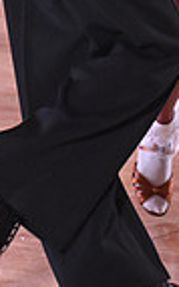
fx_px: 2748
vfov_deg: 5.9
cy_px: -203
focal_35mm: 351
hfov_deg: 3.7
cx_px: 152
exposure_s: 1/400
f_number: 5.6
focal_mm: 85
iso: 5000
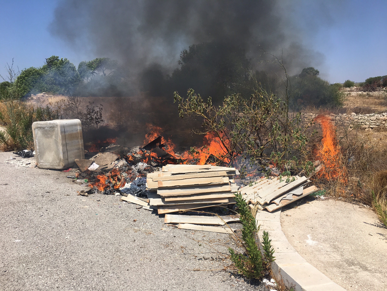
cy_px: 146
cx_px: 194
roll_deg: -0.9
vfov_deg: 48.2
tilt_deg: -3.3
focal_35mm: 29
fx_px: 324
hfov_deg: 61.7
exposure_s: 1/2331
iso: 25
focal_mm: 4.15
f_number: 2.2
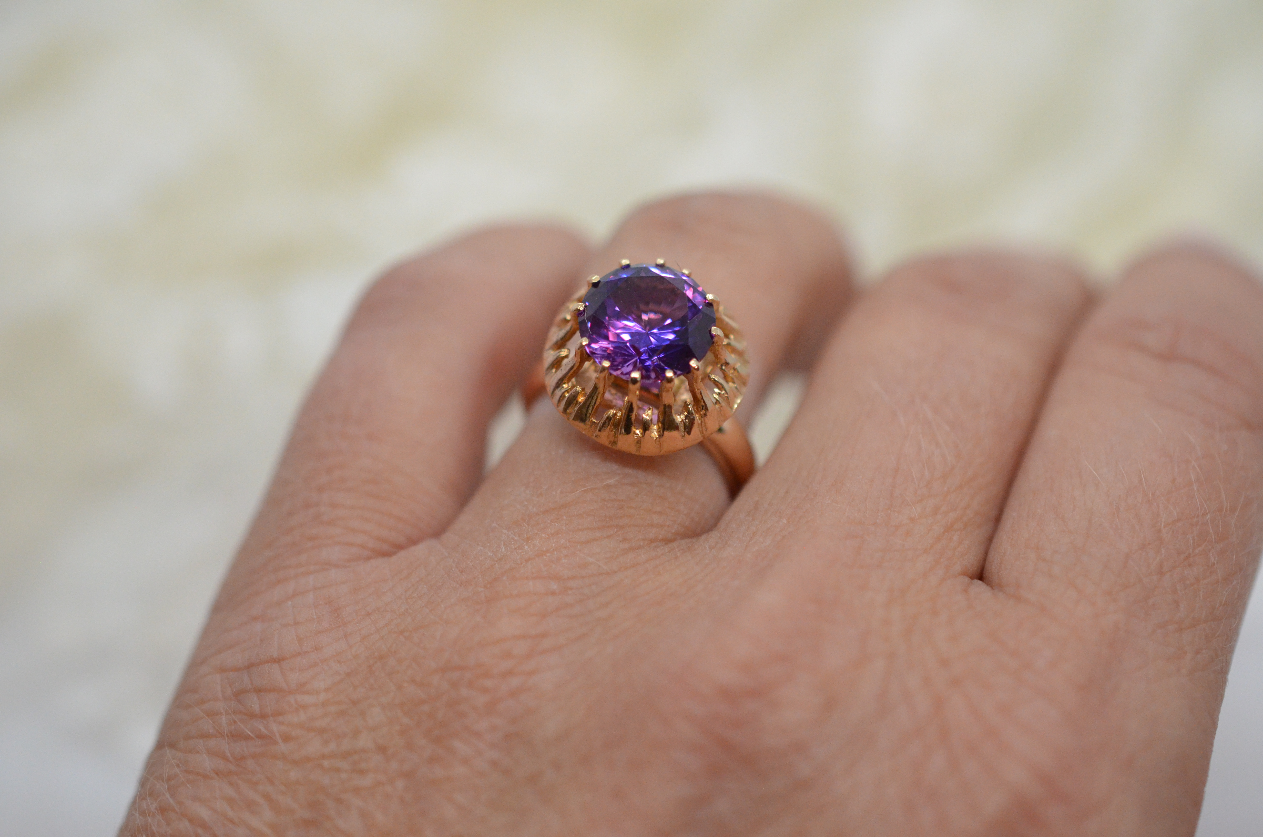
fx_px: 2101
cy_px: 418
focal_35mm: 60
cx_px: 632
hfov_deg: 33.5
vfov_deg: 22.5
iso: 2500
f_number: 4
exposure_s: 1/2500
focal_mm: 40
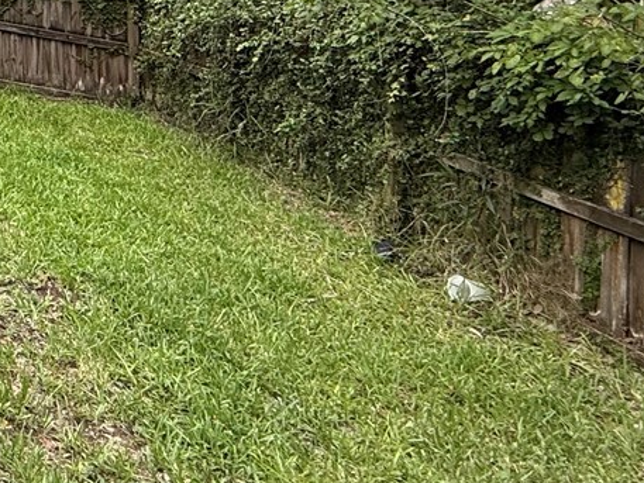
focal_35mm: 49
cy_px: -46
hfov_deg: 28.8
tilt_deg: -3.6
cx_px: -261
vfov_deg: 27.2
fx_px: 912
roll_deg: +3.0
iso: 64
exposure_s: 1/458
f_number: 2.2
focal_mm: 2.22
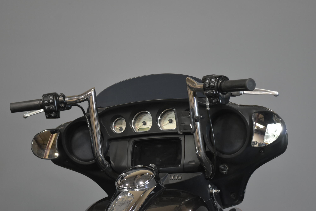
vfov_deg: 20.6
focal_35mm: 66
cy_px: 106
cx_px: 158
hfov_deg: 30.5
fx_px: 580
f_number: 5.3
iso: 1600
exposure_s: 1/25
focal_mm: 44
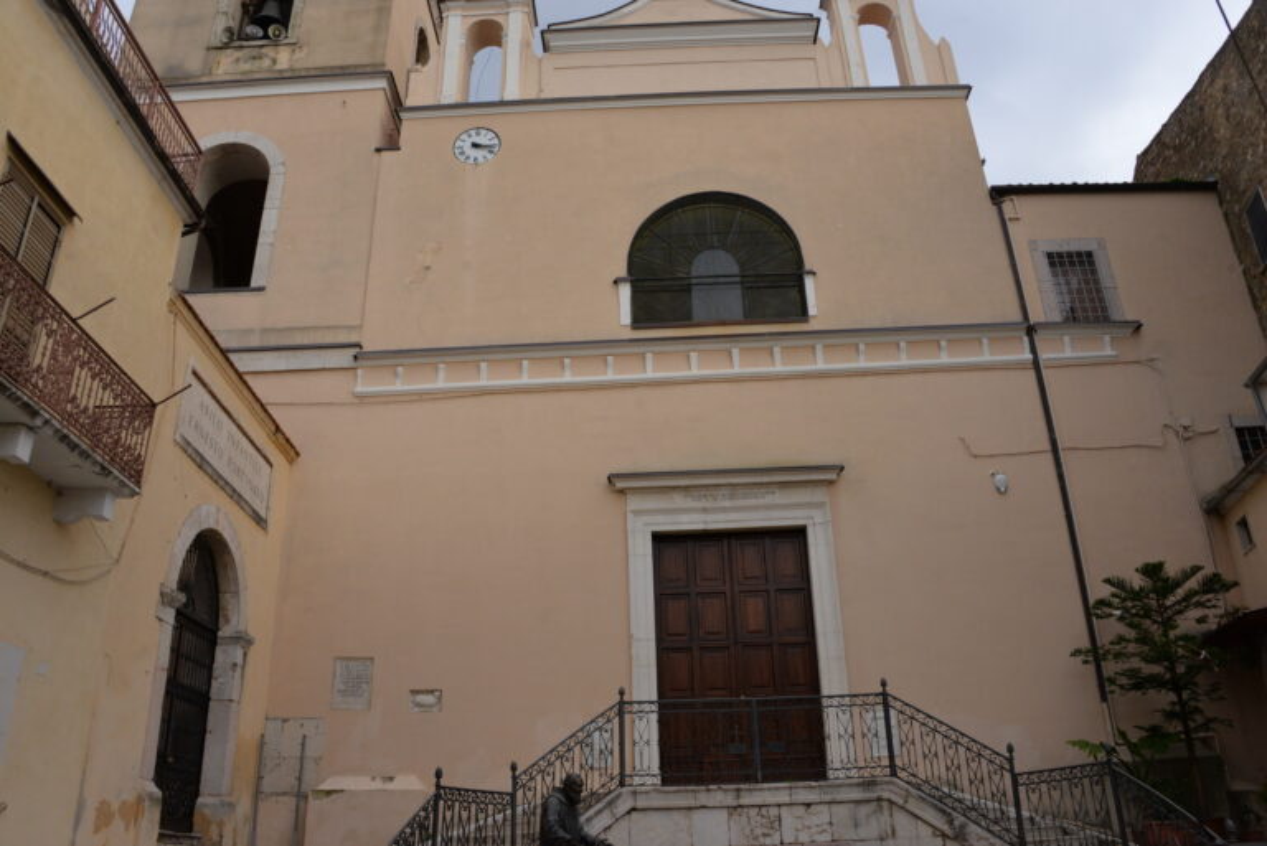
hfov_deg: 65.4
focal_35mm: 28
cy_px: 423
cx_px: 634
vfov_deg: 46.5
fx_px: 986
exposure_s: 1/320
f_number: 9
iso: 1600
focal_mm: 28
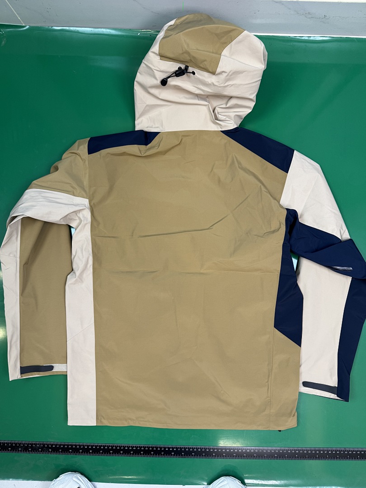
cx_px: 183
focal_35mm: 24
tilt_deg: -86.7
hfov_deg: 56.8
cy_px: 244
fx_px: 338
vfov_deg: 71.6
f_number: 1.78
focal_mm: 6.76
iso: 125
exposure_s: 1/121
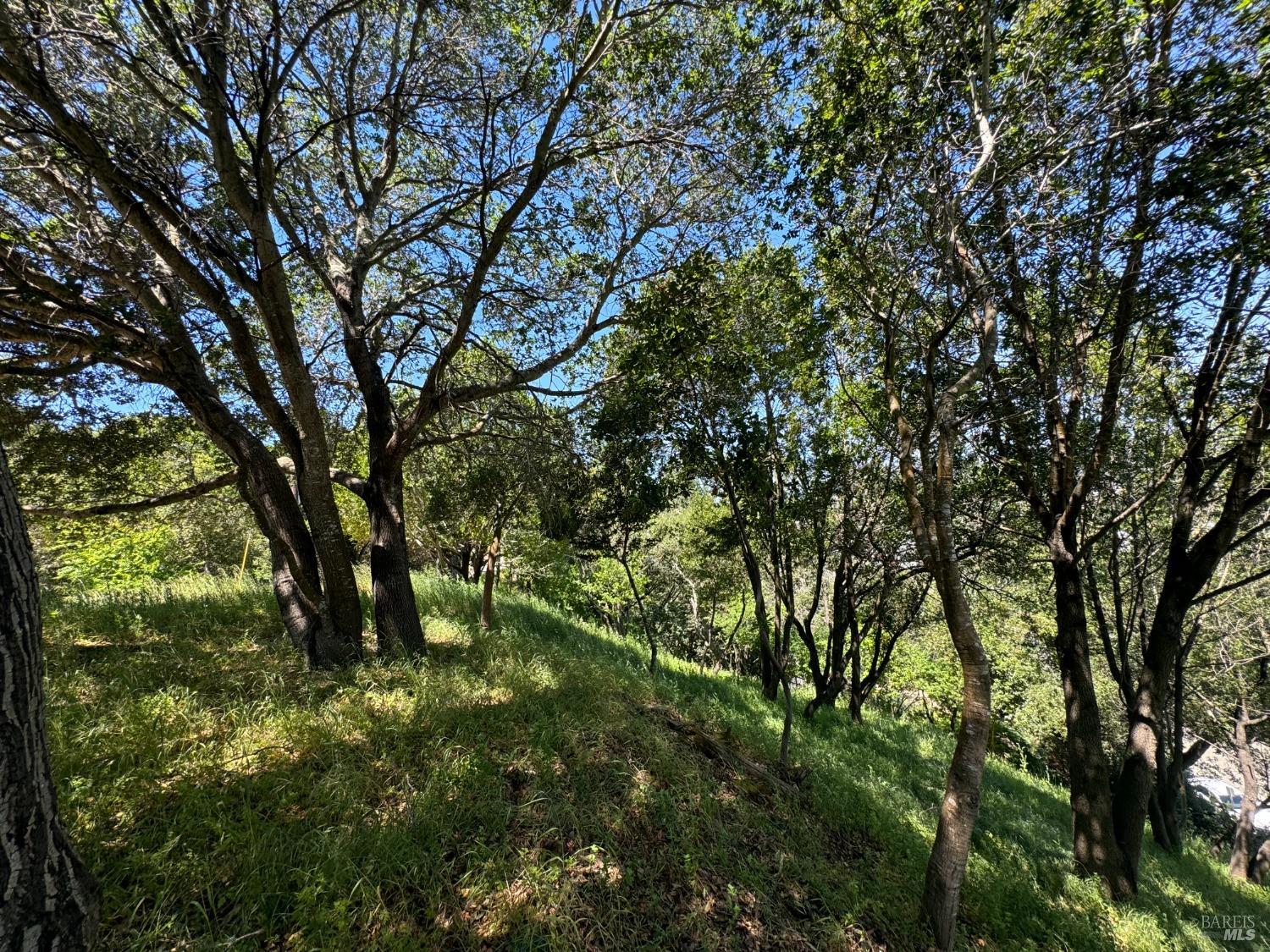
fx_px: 514
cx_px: 635
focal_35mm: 14
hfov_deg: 102.1
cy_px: 476
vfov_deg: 85.7
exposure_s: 1/219
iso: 40
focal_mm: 2.22
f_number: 2.2
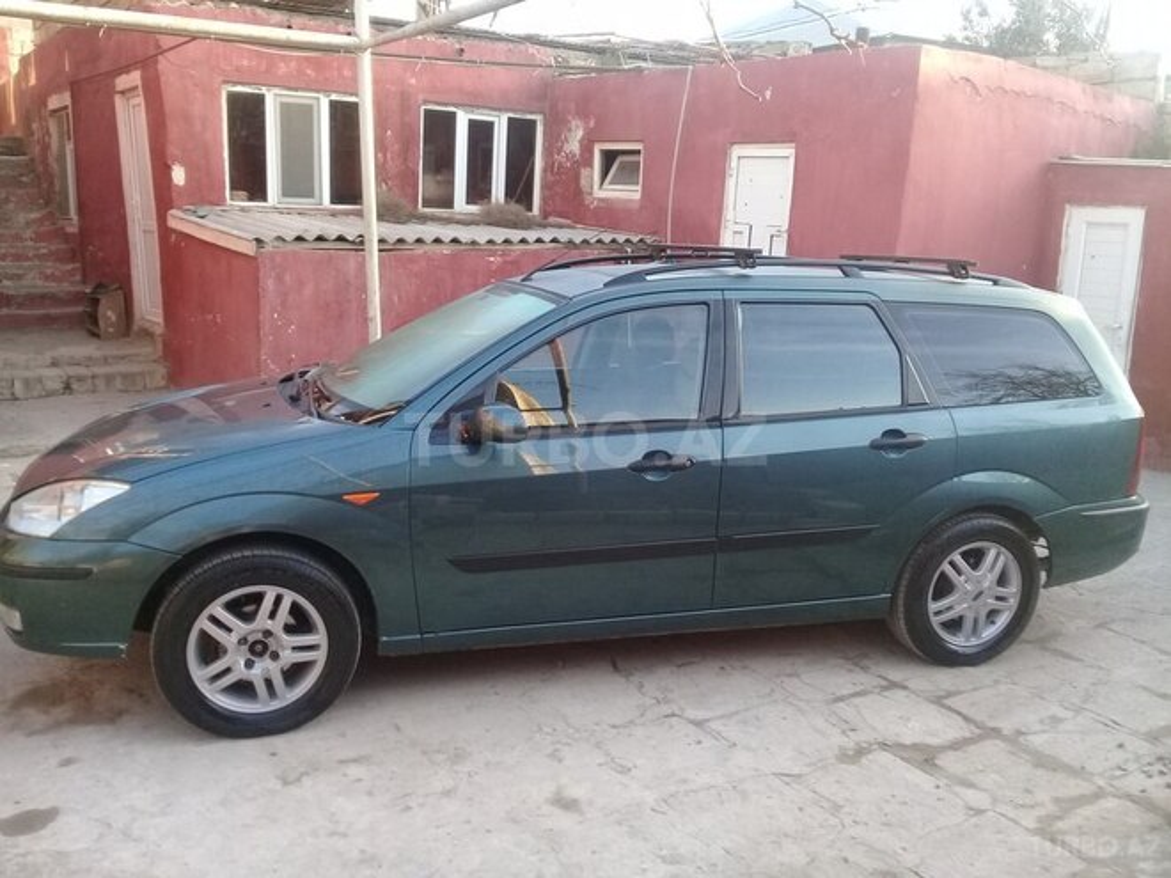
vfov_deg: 45.4
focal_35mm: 31
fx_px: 1049
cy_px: 439
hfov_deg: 58.4
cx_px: 586
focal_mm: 3.3
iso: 80
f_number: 2.2
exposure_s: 1/100
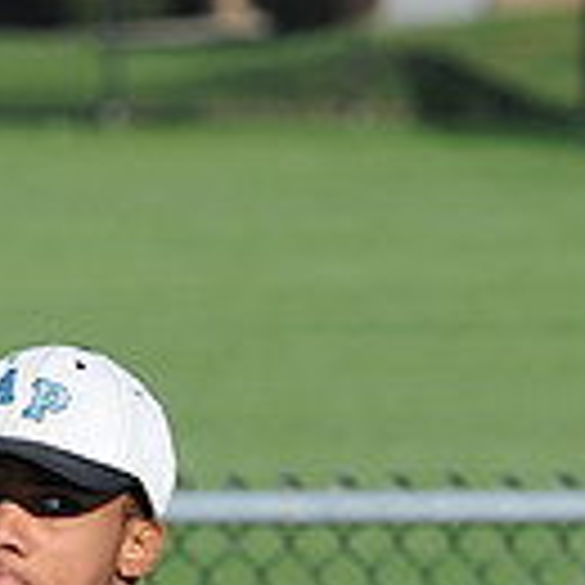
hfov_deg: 1.3
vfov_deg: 1.3
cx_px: -56
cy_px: 927
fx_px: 25276
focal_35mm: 1322
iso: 200
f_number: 11
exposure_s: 1/250
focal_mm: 300
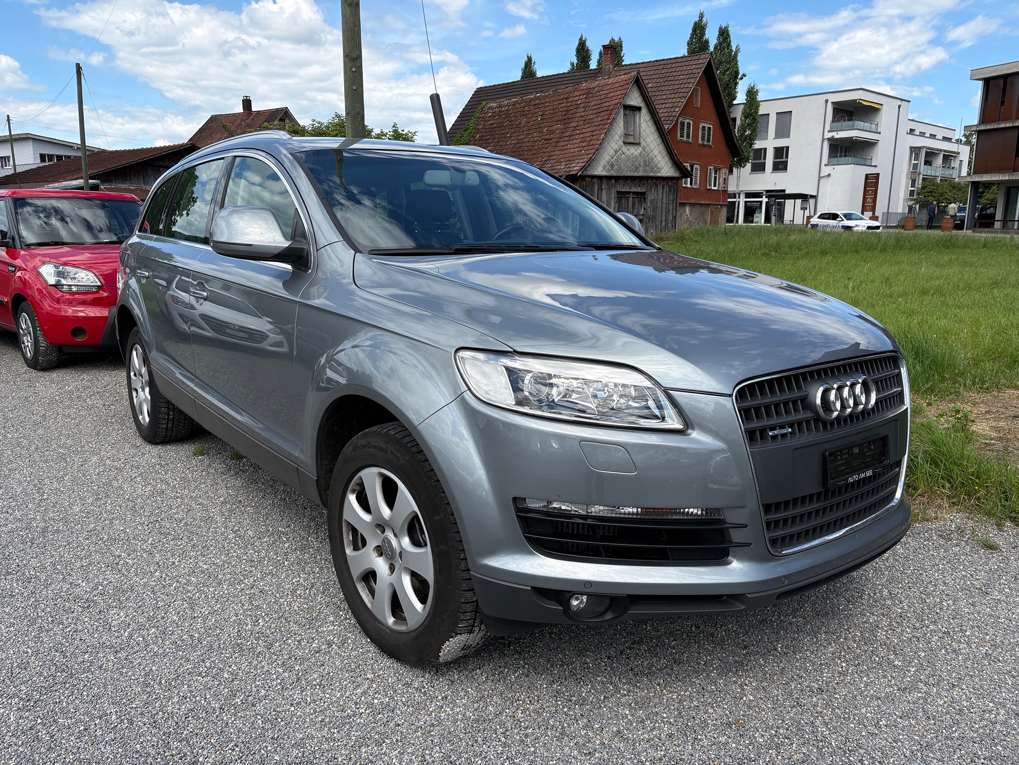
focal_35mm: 26
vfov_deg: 53.1
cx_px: 510
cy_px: 382
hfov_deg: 67.3
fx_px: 765
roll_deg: +1.2
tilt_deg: -11.0
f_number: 1.6
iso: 50
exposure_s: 1/2364
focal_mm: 5.96
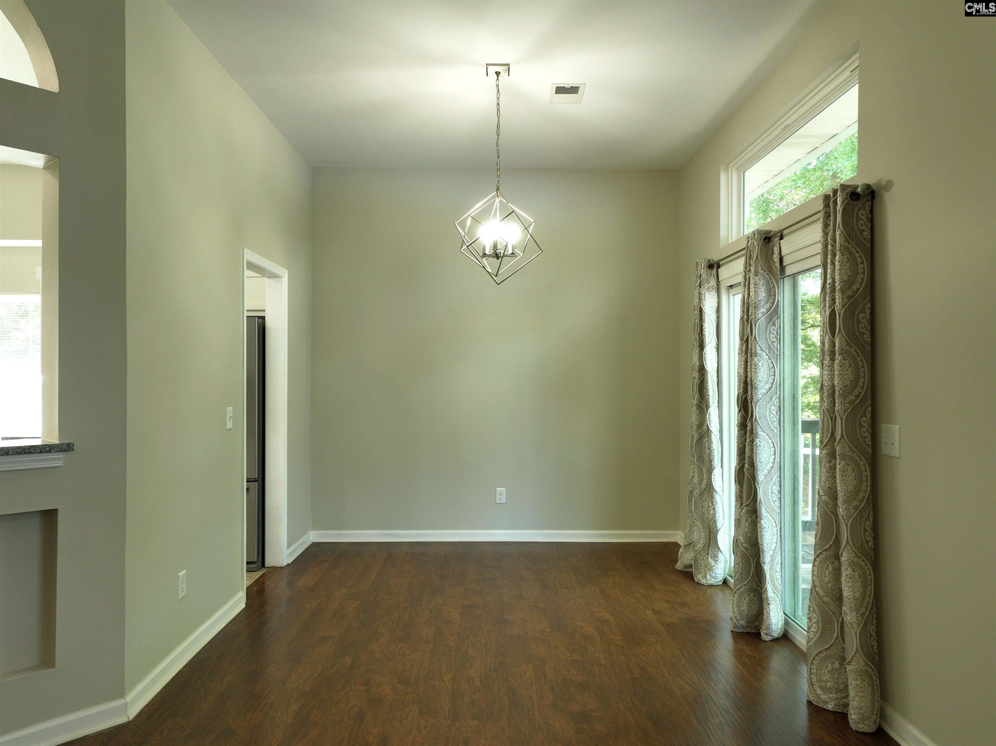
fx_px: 690
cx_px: 498
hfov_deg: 71.6
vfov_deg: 56.8
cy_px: 373
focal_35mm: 24
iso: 100
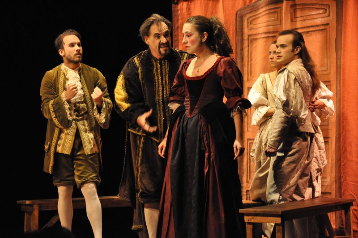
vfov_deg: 13.0
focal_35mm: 105
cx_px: 179
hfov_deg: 19.5
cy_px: 119
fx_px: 1043
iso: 3200
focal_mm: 70
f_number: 5.3
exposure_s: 1/60
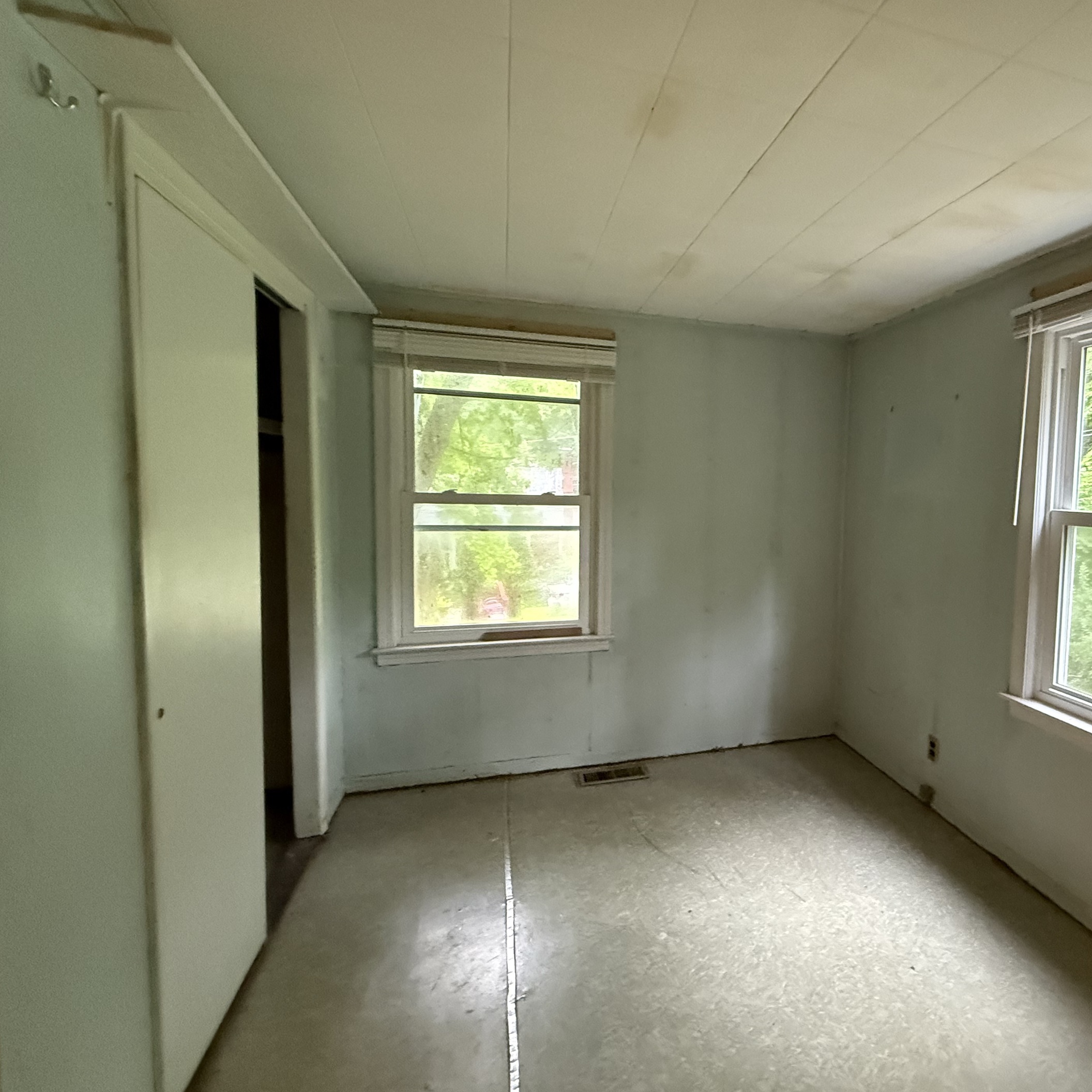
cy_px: 532
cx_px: 728
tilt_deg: -5.3
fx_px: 642
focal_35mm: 18
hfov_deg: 78.1
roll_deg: +0.3
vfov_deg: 80.7
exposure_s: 1/60
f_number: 2.2
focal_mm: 2.22
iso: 1000
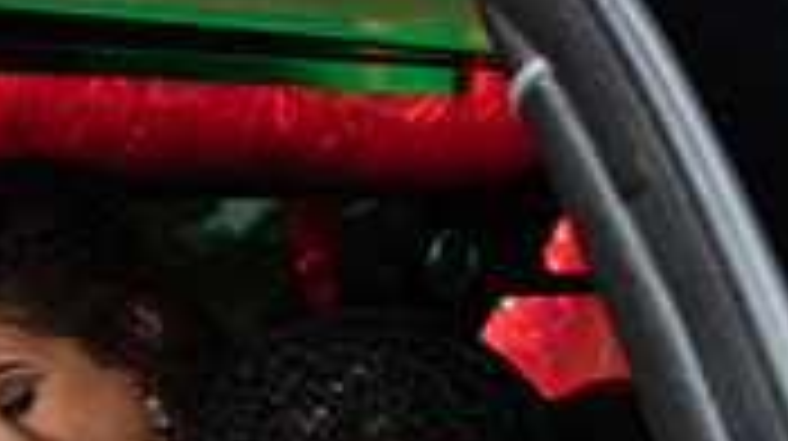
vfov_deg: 9.4
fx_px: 2609
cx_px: 135
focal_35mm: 125
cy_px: 632
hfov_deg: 17.0
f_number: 2.8
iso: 1600
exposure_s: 1/320
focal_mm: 24
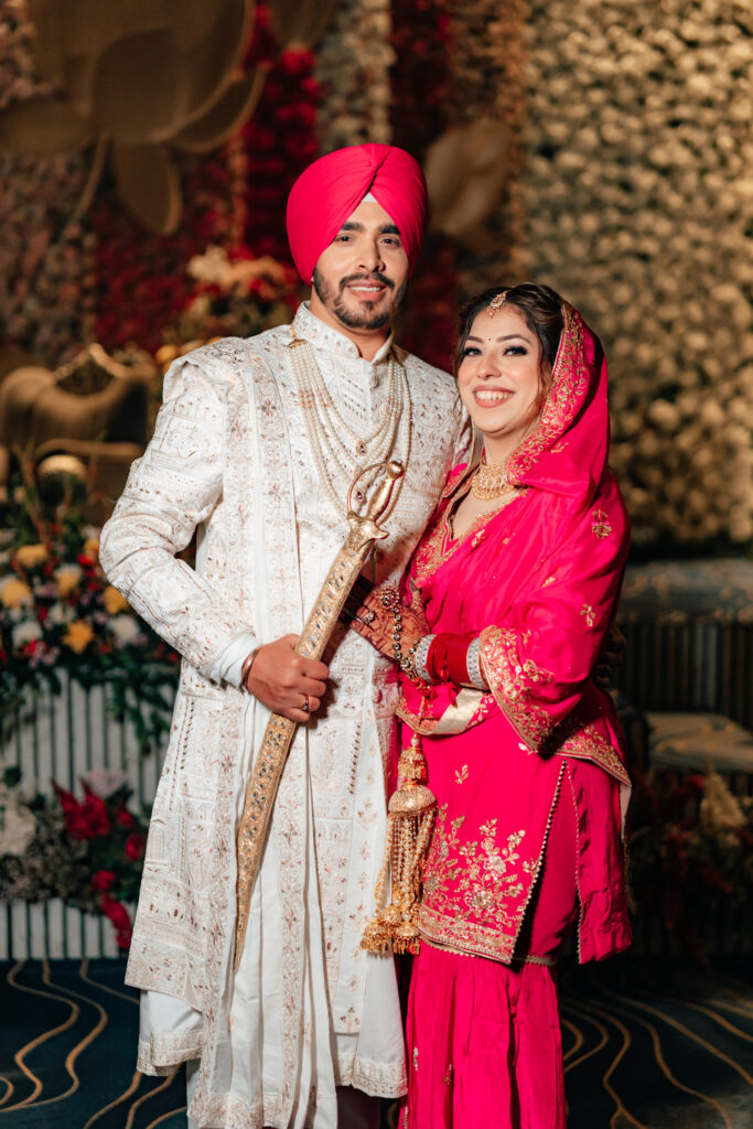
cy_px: 564
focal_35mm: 50
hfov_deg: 27.0
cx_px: 376
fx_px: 1568
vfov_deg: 39.6
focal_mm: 50
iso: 800
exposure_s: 1/320
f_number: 1.6
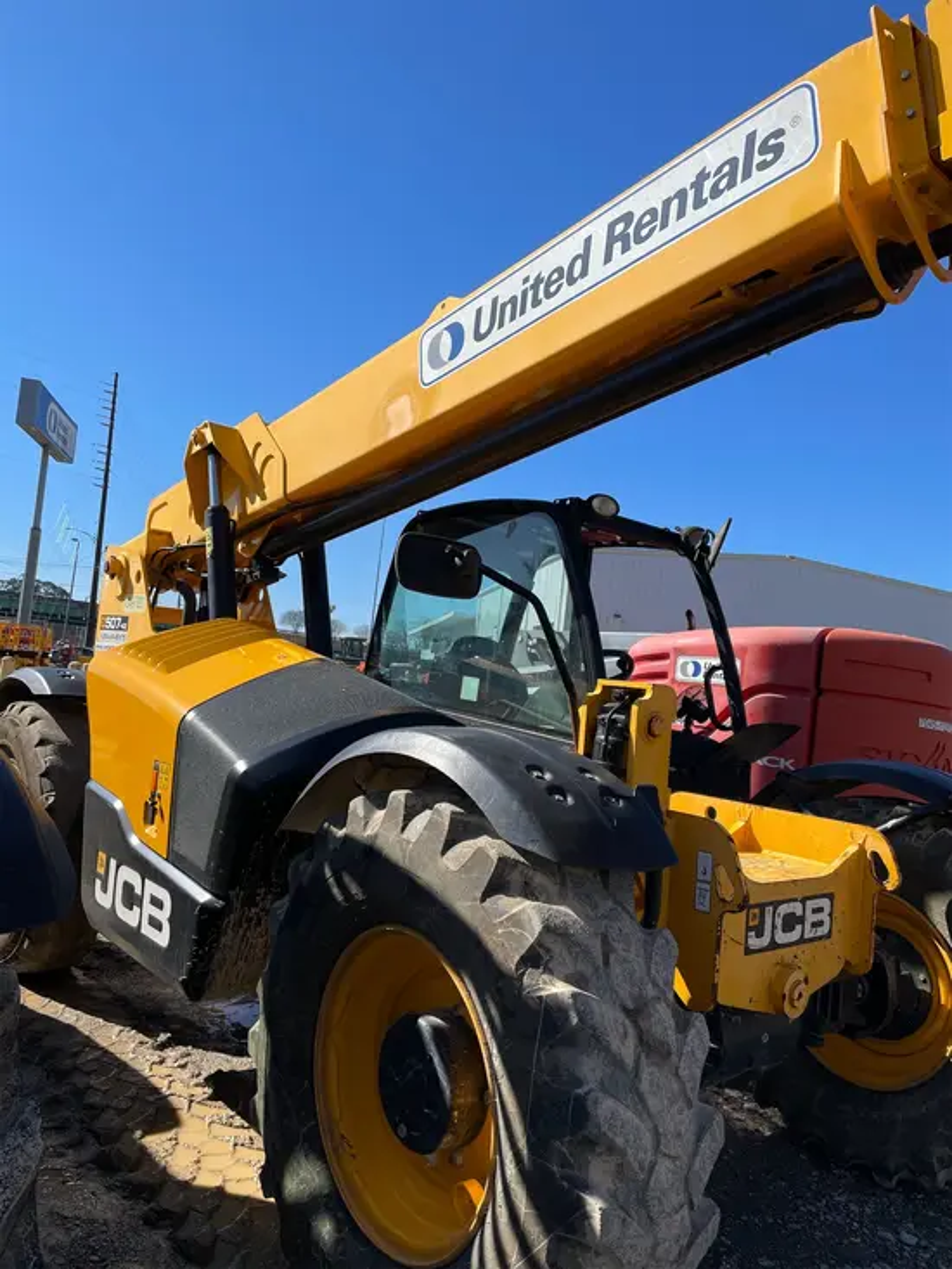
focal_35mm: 26
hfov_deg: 53.1
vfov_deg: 67.3
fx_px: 953
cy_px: 634
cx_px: 476
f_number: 1.6
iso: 50
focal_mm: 4.2
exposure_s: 1/4292
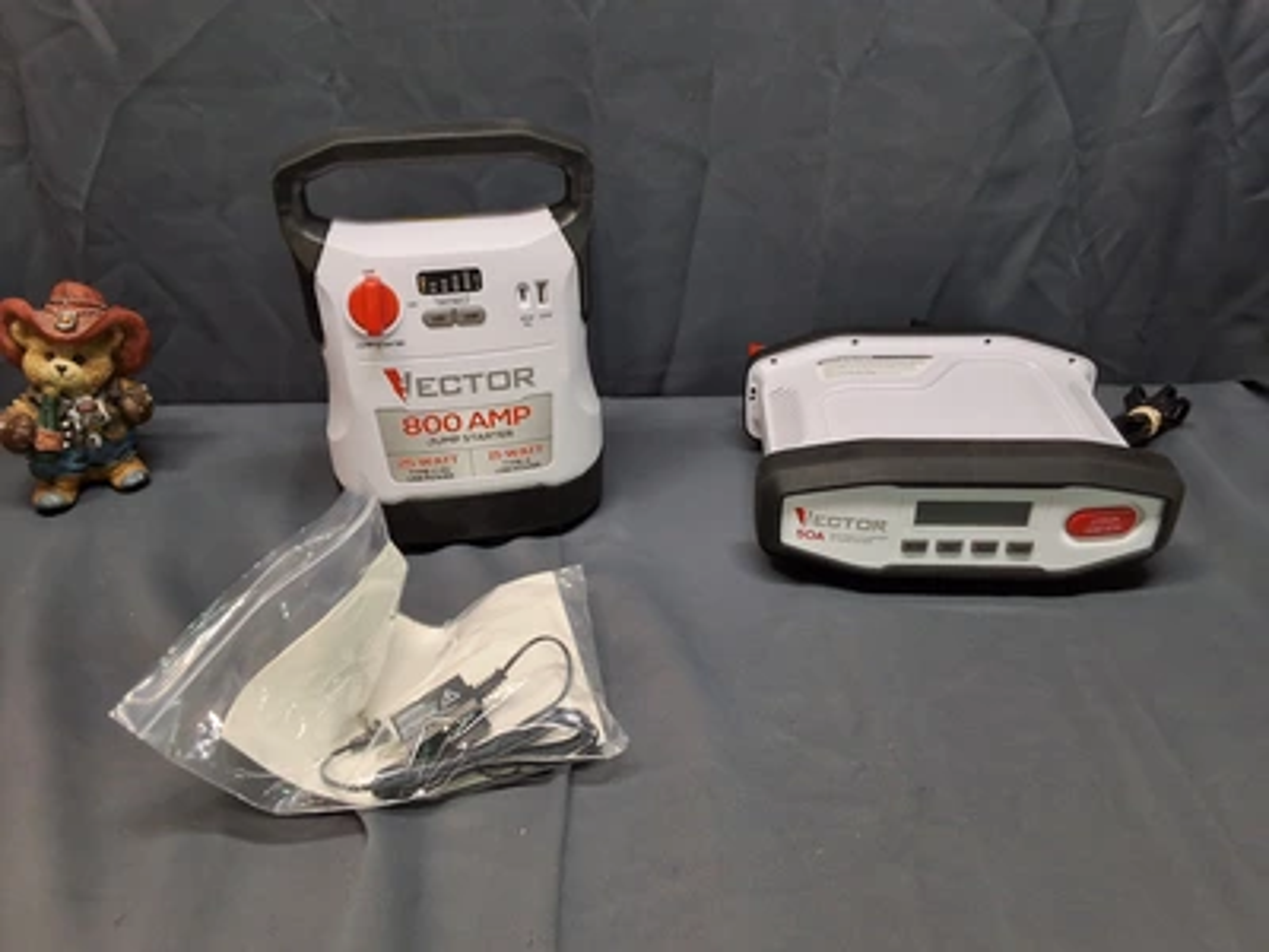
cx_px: 634
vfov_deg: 49.7
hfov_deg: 63.4
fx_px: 1026
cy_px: 476
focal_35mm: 28
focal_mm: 2.91
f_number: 1.9
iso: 125
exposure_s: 1/40
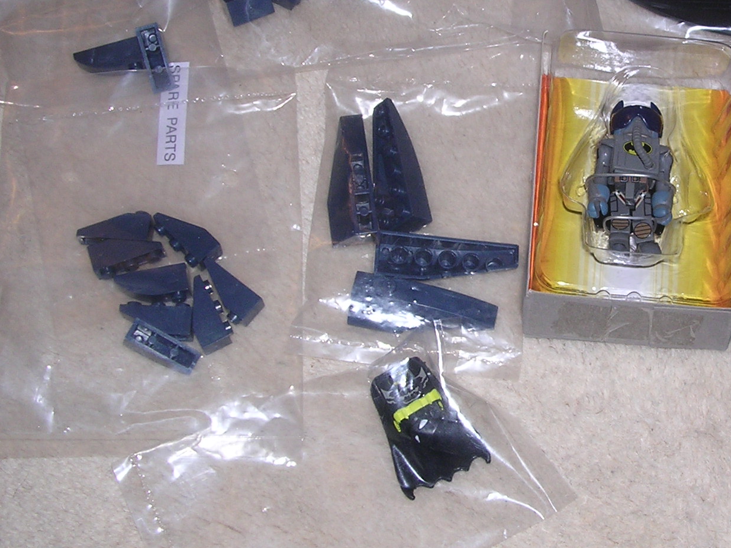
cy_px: 209
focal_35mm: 63
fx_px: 1330
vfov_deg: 23.2
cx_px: 577
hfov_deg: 30.1
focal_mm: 5.8
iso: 100
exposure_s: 1/60.1
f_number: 2.8
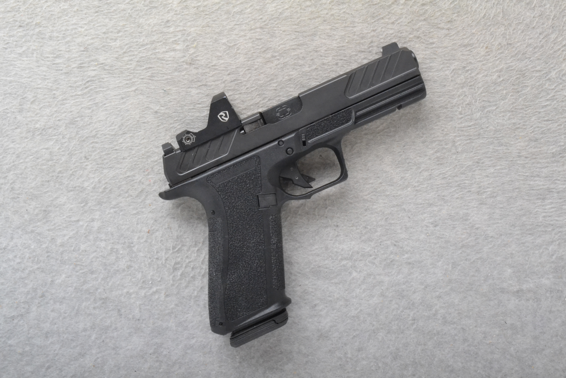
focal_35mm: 48
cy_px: 189
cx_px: 283
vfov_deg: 28.1
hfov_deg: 41.1
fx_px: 755
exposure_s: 1/160
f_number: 20
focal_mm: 32
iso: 3200
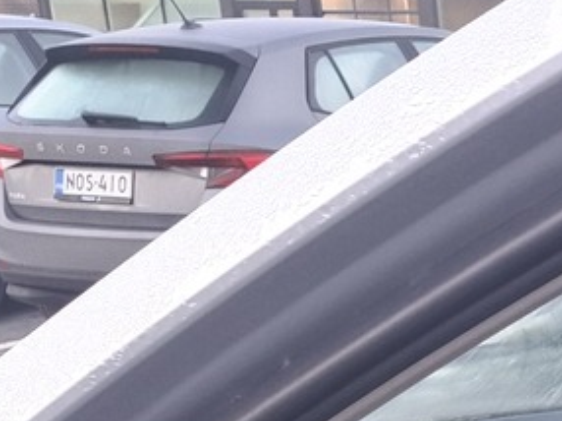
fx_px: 1882
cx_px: 983
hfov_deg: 15.0
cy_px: 1001
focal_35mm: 116
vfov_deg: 10.9
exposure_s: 1/100
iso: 64
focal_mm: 5.54
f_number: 1.8
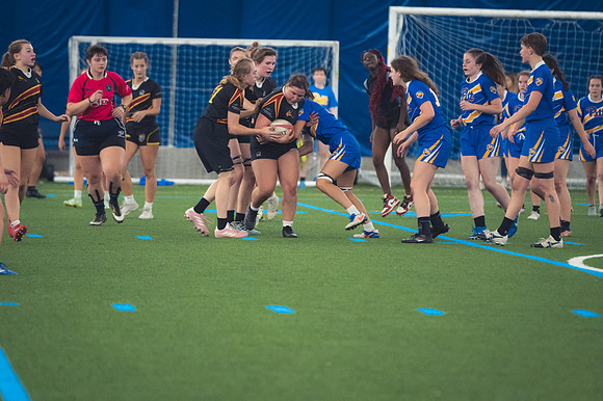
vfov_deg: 4.6
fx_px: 5022
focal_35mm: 300
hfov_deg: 6.9
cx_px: 302
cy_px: 200
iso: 4000
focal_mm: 200
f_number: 2.8
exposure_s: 1/320
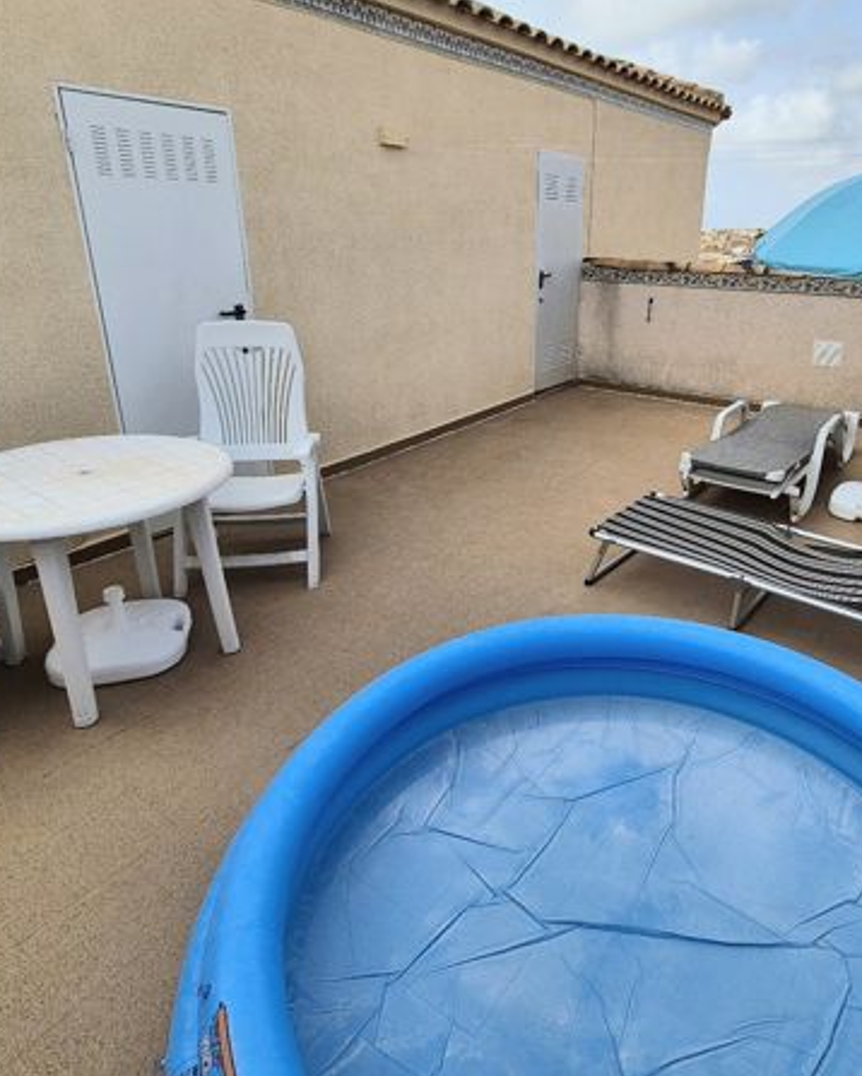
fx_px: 637
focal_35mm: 20
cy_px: 479
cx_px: 545
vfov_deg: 80.1
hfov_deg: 67.0
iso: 50
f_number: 2.2
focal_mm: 2.2
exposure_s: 1/2500
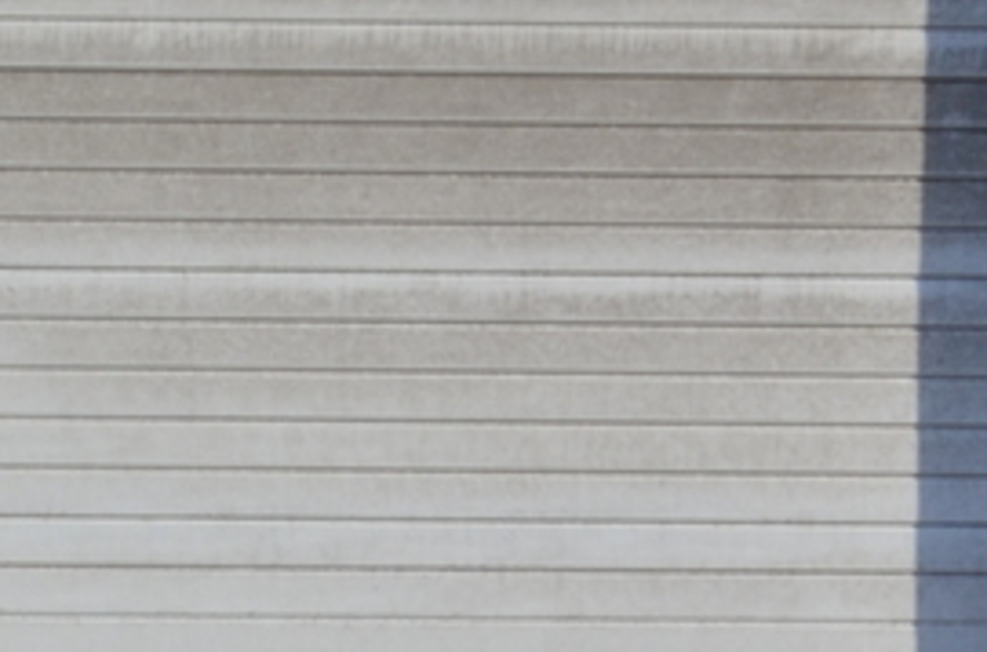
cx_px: -976
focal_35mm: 177
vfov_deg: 7.2
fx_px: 4849
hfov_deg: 10.7
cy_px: 1533
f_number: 25
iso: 125
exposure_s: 1/40
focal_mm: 25
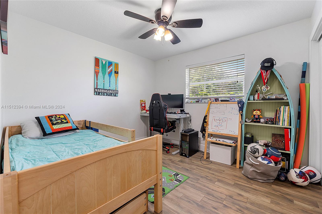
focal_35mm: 15
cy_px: 107
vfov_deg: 77.3
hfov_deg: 100.4
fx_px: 134
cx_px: 161
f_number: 9
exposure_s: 1/6
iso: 250
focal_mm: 10
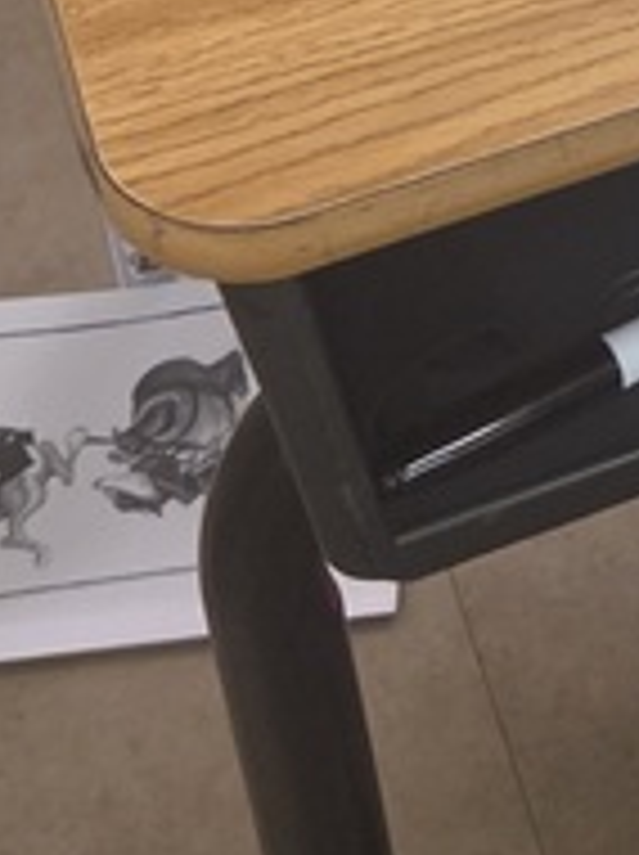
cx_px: 1314
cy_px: -468
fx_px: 3059
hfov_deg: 10.8
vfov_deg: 14.7
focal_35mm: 124
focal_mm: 5.4
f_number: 1.8
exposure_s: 1/120
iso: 640
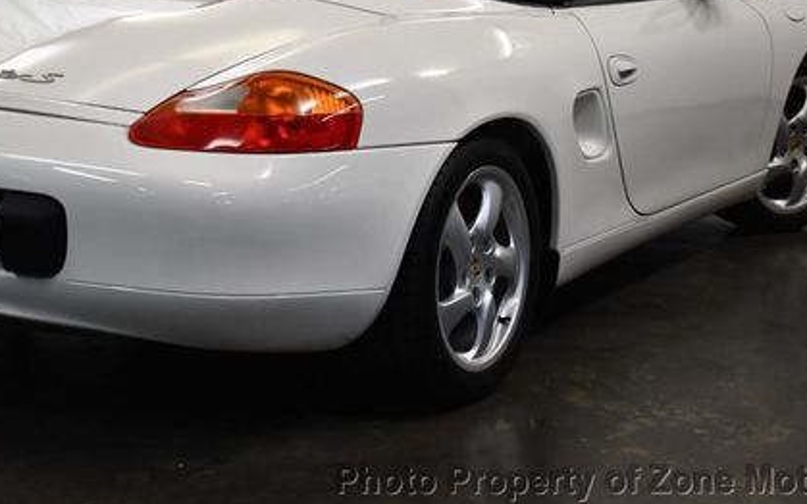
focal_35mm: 84
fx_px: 1848
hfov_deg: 24.6
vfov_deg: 15.5
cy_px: 106
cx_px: 312
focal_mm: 36
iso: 800
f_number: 4.8
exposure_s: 1/160
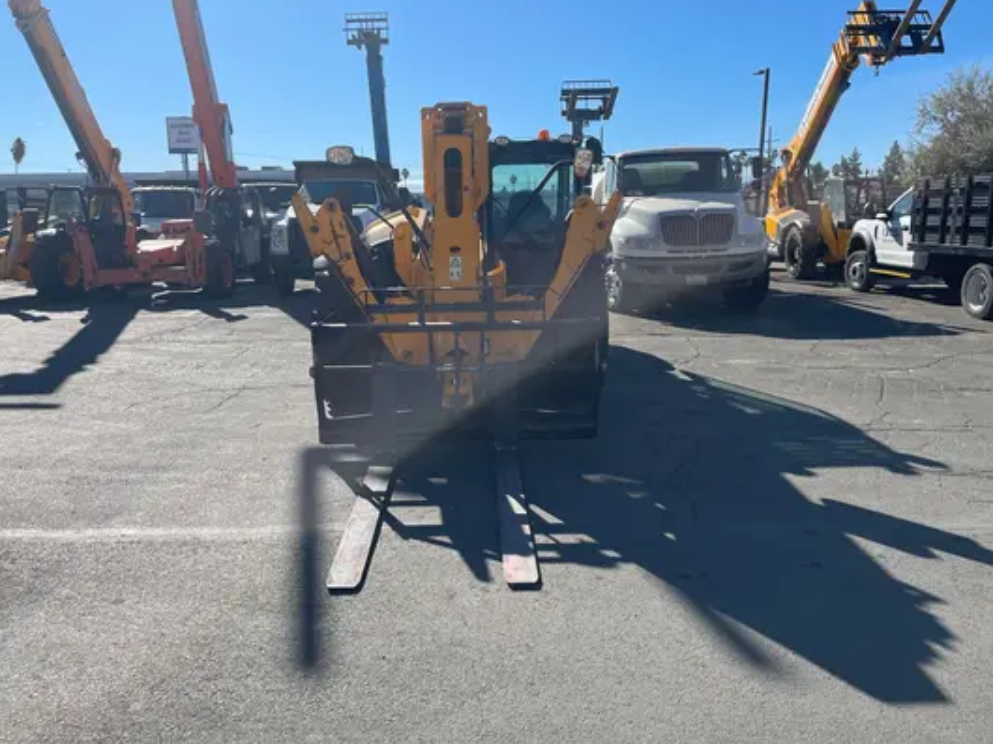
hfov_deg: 65.3
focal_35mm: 27
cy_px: 365
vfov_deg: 51.3
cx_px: 485
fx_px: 774
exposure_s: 1/3861
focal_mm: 4.2
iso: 32
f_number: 1.6
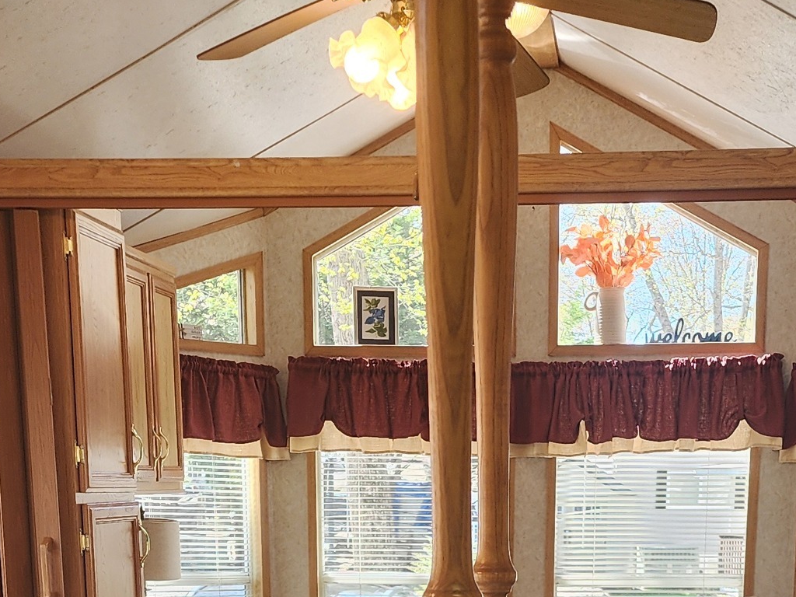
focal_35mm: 69
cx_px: 511
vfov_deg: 19.0
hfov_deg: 28.0
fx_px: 1587
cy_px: 866
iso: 64
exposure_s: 1/120
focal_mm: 6.4
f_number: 1.8
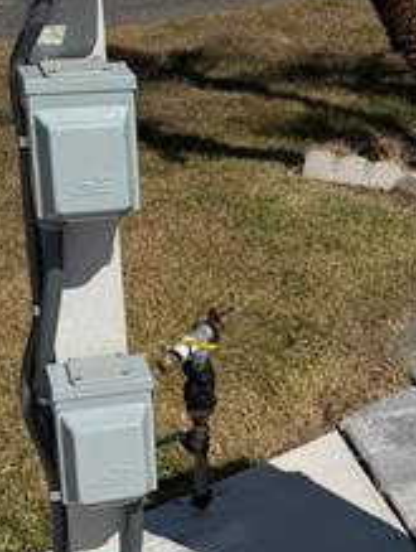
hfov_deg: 17.3
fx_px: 1342
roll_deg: -1.5
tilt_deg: -21.6
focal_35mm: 84
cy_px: 297
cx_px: 386
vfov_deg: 23.2
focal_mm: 6.76
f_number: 1.78
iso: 80
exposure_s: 1/14286
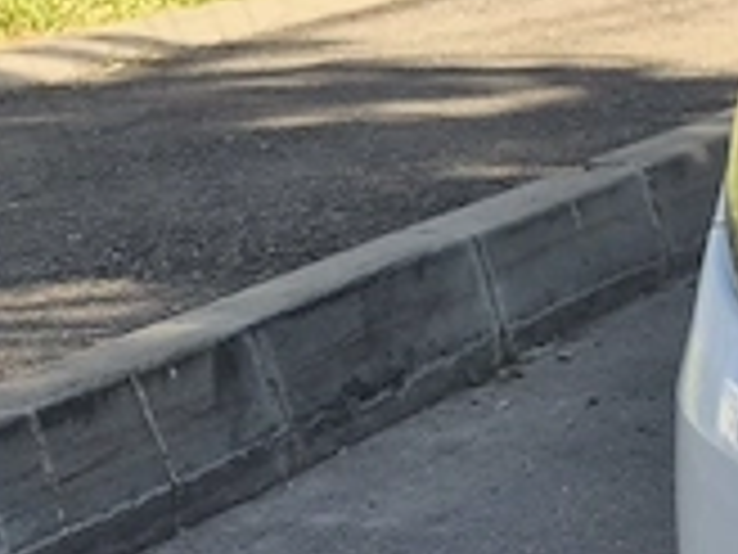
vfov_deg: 10.5
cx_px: 1840
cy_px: 32
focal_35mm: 140
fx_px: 2985
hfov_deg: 11.4
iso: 25
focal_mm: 5.4
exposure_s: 1/1006
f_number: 1.8
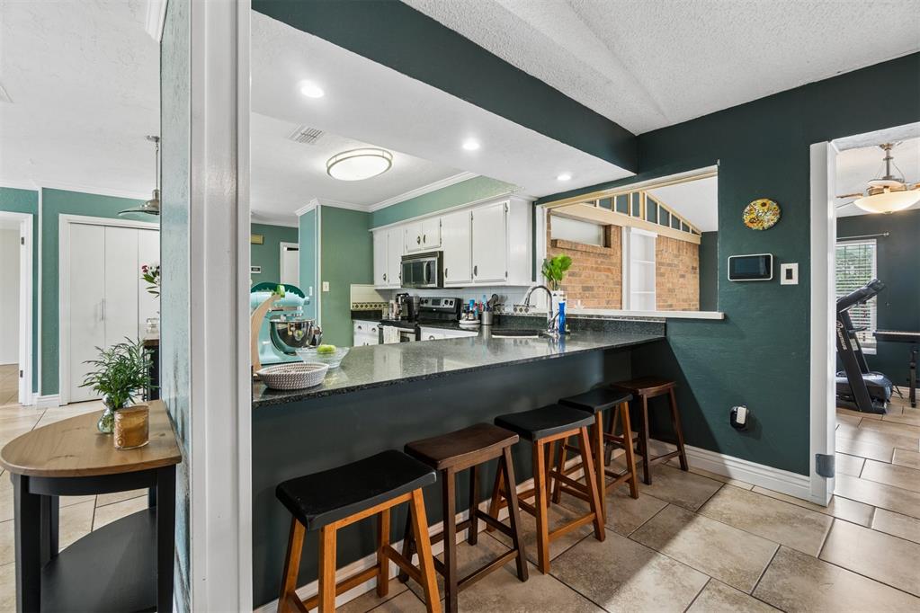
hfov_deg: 100.4
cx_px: 460
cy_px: 306
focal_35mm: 15
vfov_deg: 77.3
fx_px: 383
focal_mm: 10
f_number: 6.3
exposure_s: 1/8
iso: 200
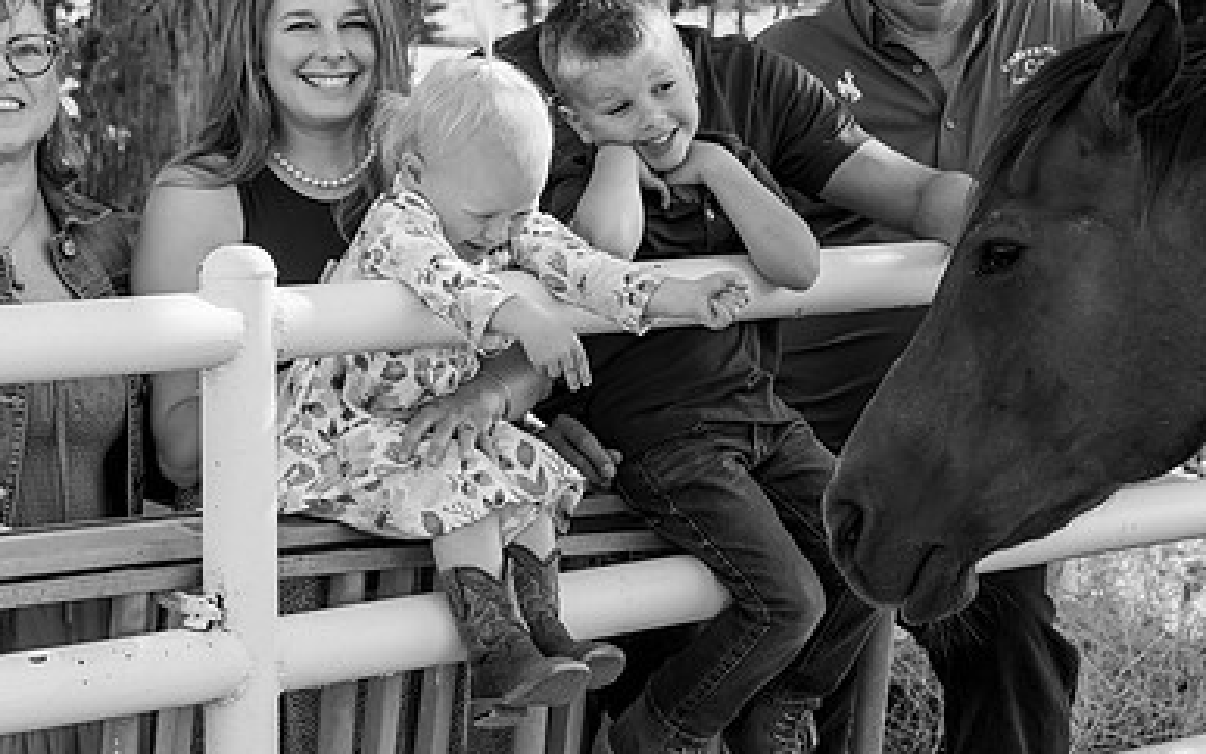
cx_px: 377
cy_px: 241
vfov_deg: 10.1
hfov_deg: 16.0
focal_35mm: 130
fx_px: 4273
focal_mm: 85
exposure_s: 1/500
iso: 800
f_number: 10
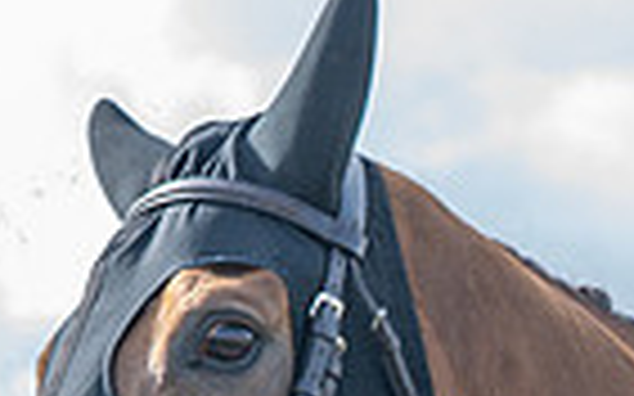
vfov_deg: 4.1
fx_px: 5544
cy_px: 701
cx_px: 942
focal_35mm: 321
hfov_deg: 6.5
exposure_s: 1/480
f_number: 4.5
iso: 200
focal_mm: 53
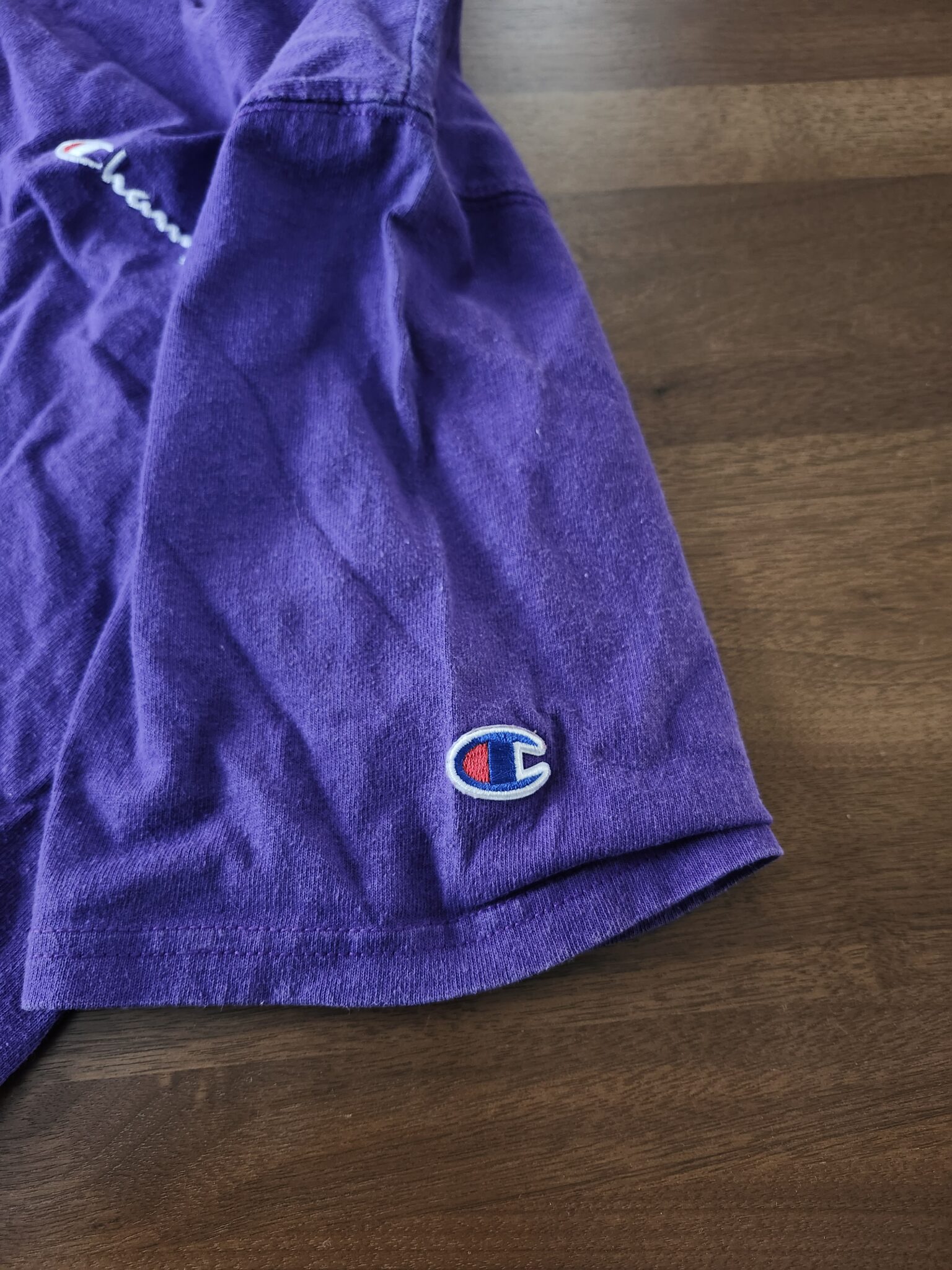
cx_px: 476
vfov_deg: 73.9
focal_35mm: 23
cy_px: 635
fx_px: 843
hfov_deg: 58.9
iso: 320
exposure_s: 1/120
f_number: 1.8
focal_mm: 5.54
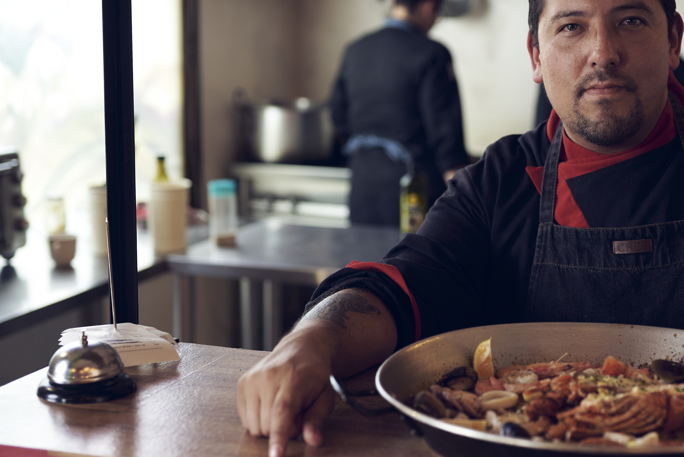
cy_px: 160
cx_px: 464
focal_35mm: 79
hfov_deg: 25.5
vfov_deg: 17.3
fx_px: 1501
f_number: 2.8
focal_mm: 50
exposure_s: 1/125
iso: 640
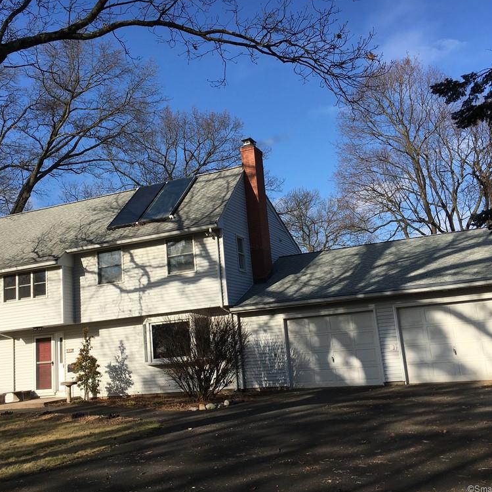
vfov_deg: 47.2
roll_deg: +4.9
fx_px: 563
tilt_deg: +9.8
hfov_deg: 47.2
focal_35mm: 35
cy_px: 243
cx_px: 226
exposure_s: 1/1789
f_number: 2.2
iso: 25
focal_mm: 4.15
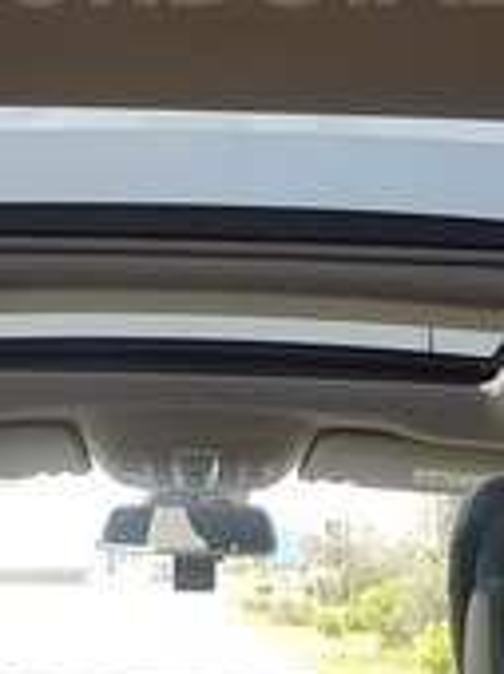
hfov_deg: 19.3
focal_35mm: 76
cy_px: -40
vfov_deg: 24.2
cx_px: 230
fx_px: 1479
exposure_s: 1/223
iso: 40
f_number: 1.7
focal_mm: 4.2
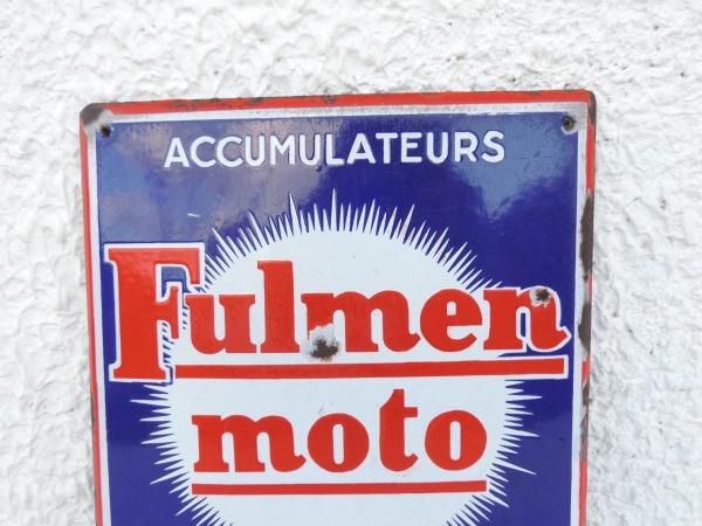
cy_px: 263
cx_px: 351
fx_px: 669
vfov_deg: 42.9
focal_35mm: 33
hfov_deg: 55.4
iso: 80
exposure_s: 1/100
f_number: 3.2
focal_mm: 5.8
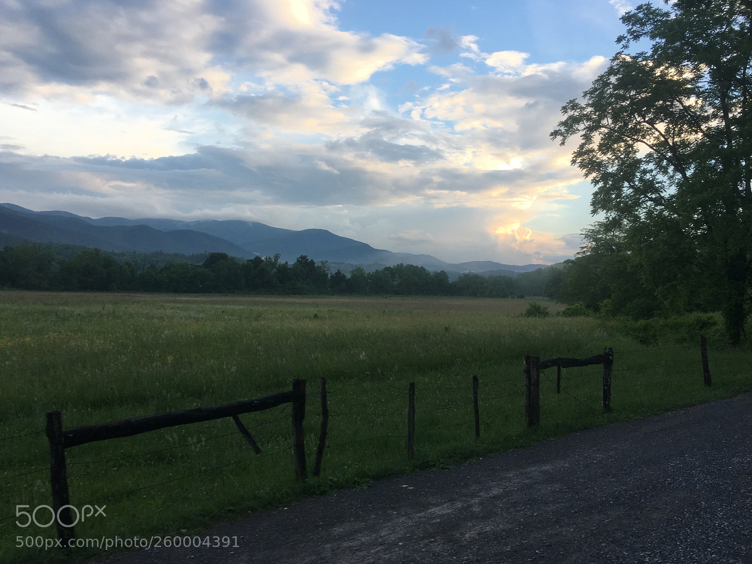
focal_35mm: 30
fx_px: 652
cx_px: 374
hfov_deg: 60.0
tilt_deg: +5.4
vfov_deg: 46.8
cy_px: 288
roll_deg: -1.6
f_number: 2.2
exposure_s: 1/253
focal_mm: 4.15
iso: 25
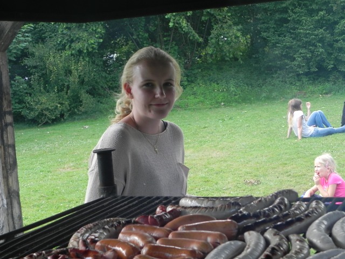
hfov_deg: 29.4
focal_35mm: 66
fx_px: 658
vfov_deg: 22.3
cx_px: 172
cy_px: 130
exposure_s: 1/82.2
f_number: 3.5
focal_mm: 11.8
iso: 160
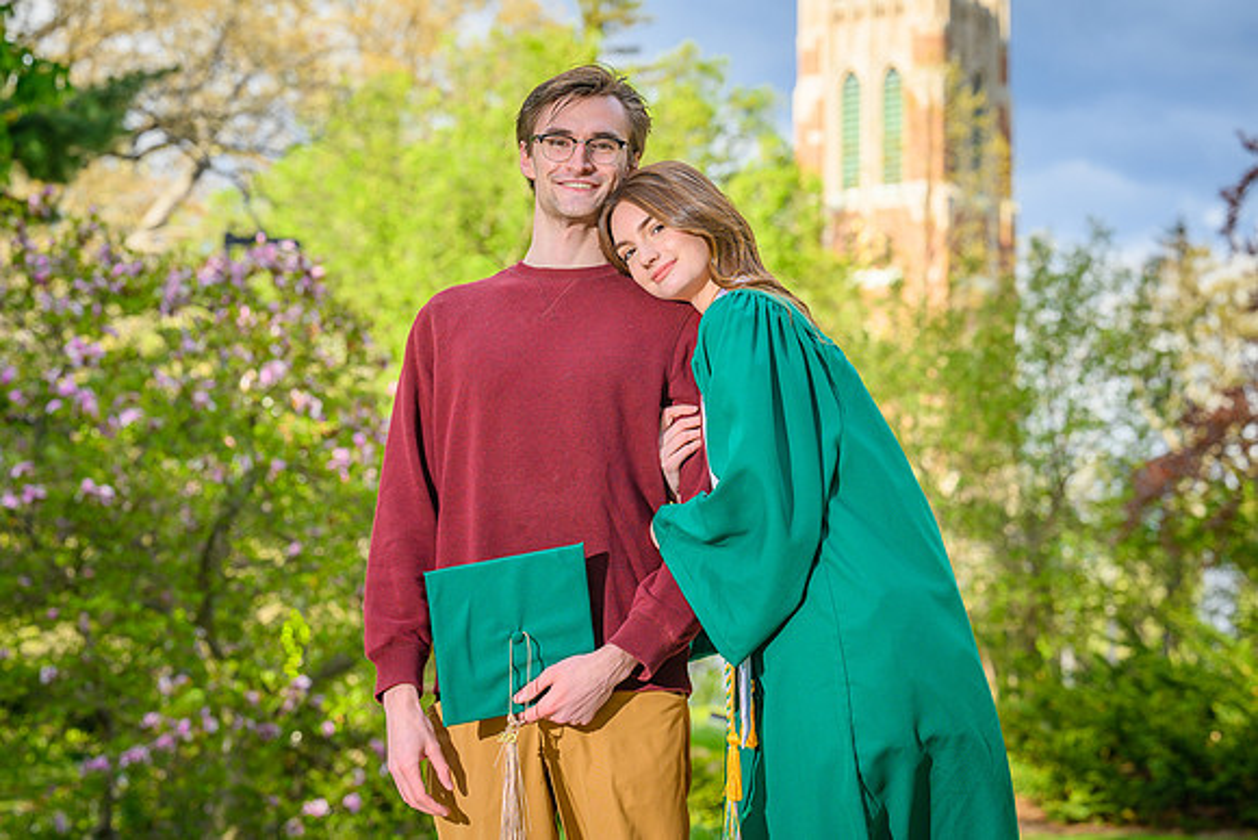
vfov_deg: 14.1
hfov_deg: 20.9
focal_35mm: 97
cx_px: 606
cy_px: 411
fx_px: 3404
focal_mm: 93
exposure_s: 1/400
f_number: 5
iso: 100
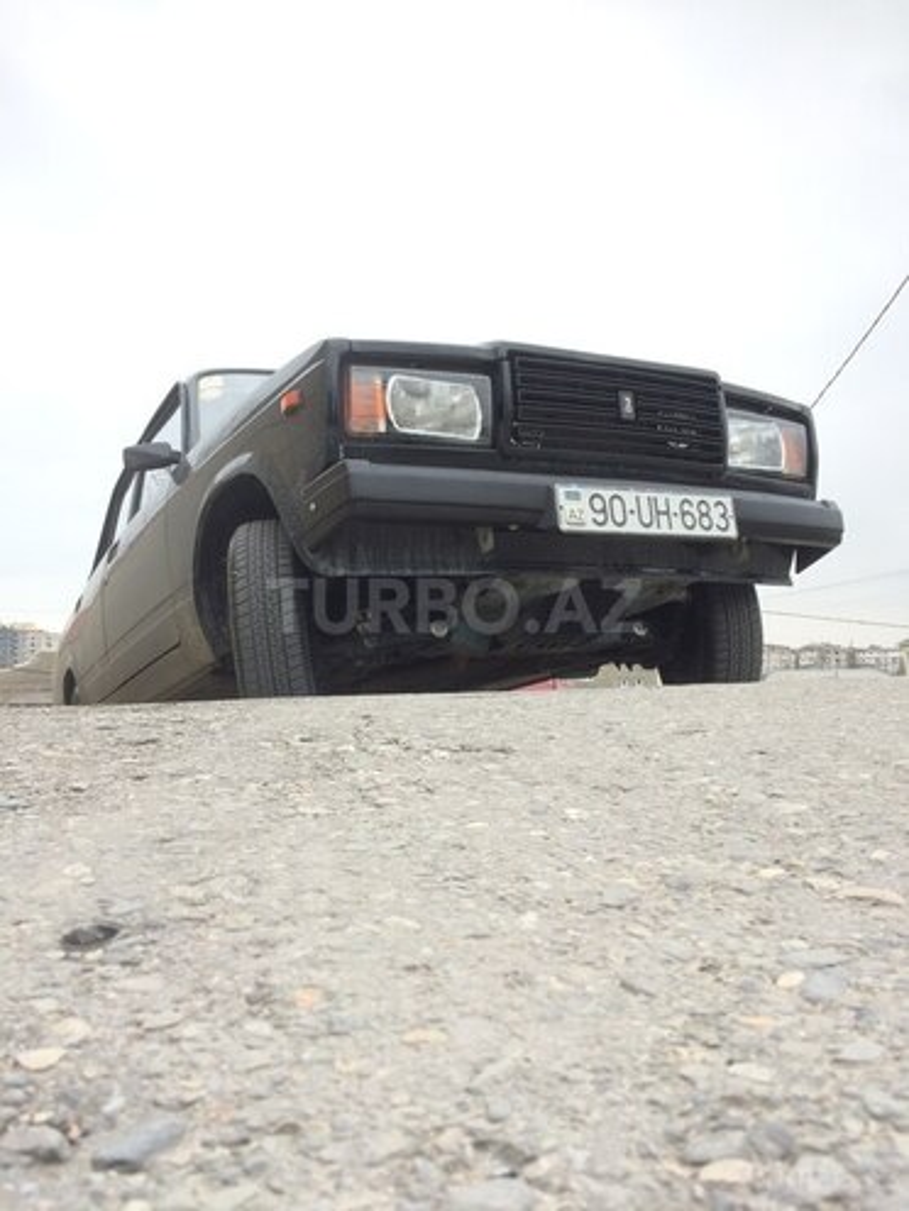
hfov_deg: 48.2
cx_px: 454
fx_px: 1015
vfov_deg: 61.7
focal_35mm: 29
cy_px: 606
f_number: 2.2
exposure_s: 1/261
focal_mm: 4.15
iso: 32
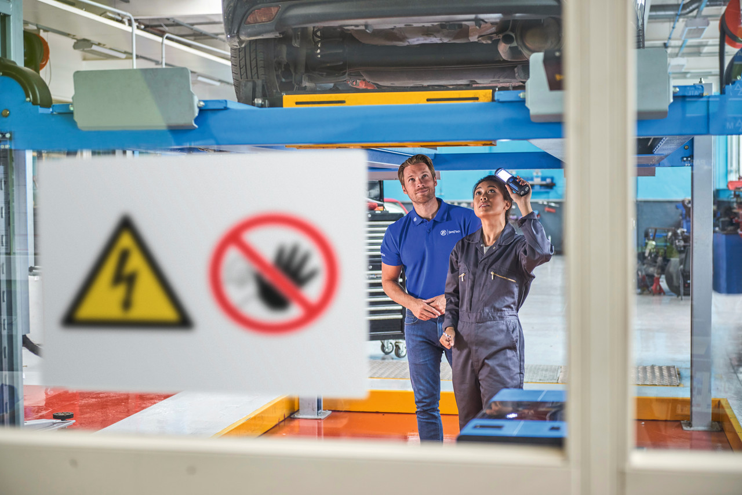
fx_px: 1134
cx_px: 371
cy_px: 248
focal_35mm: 55
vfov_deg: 24.6
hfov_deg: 36.2
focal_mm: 55
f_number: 3.2
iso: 500
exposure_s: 1/100
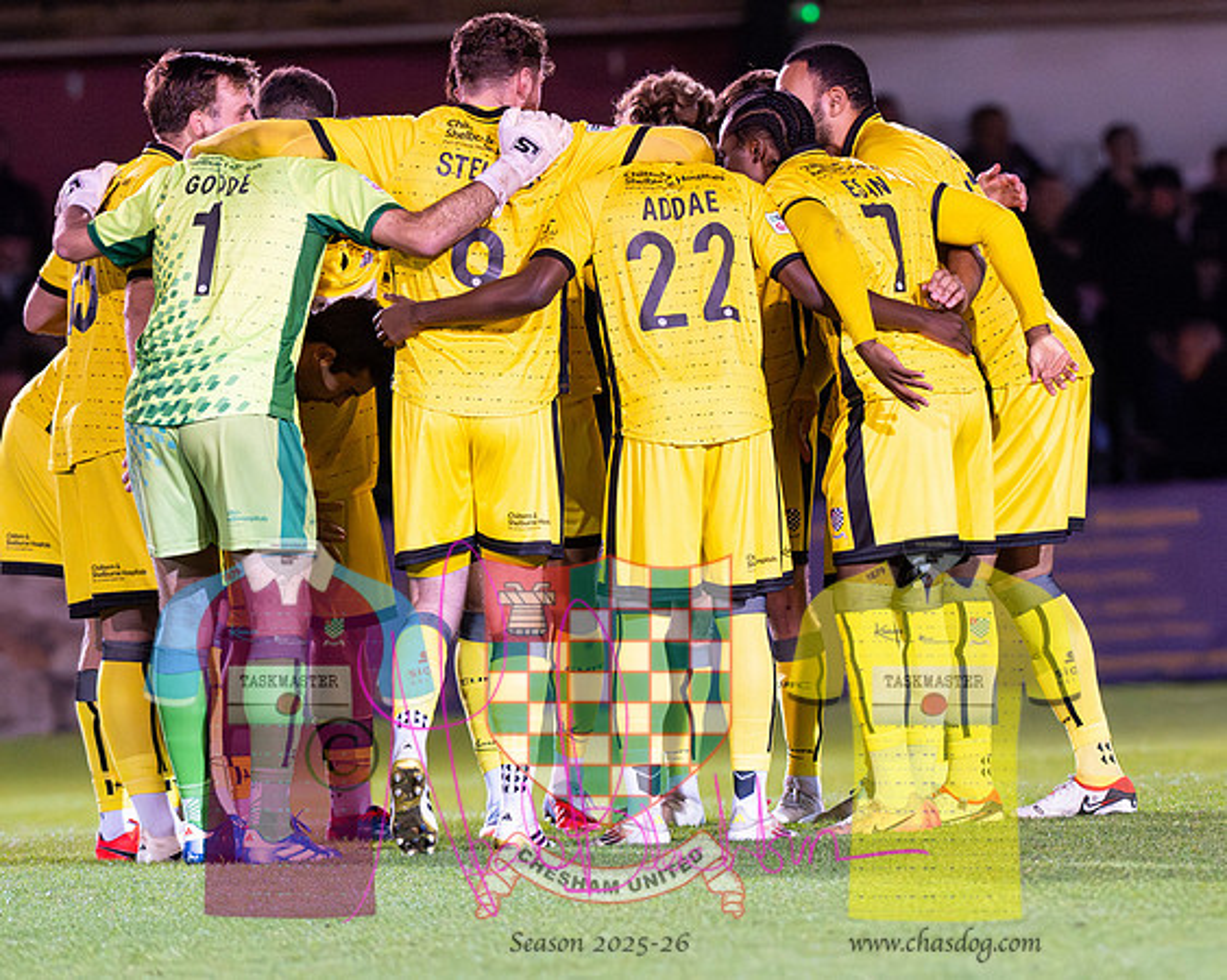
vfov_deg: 3.1
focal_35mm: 507
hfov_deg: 3.8
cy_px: 490
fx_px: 18418
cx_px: 634
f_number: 4
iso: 8000
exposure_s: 1/400
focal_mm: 300
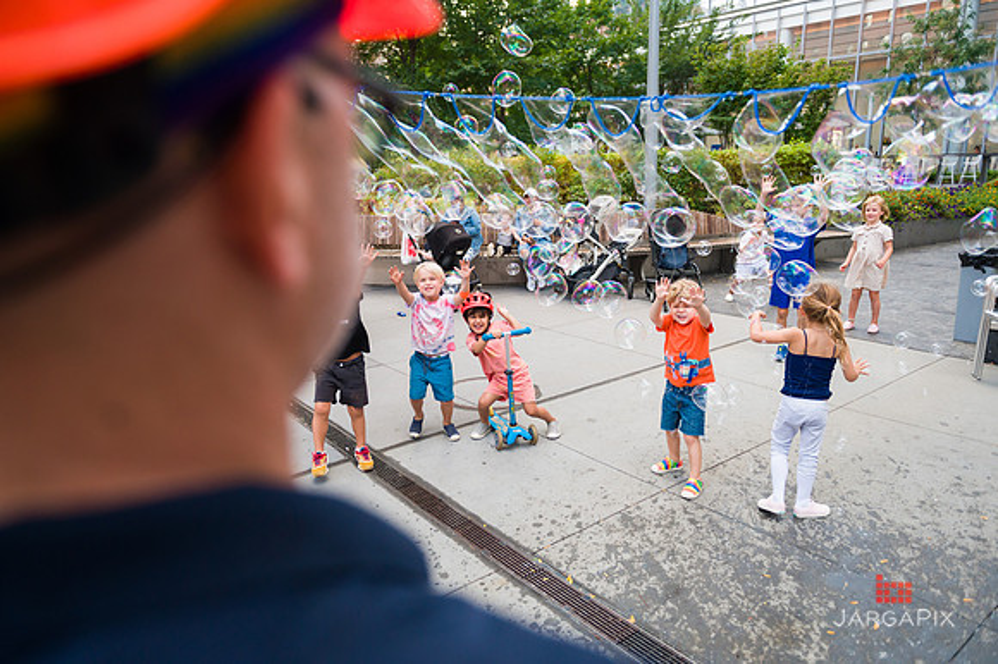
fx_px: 665
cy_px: 332
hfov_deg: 73.8
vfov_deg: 53.1
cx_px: 499
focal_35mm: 24
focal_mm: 24
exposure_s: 1/1250
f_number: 3.2
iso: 1250
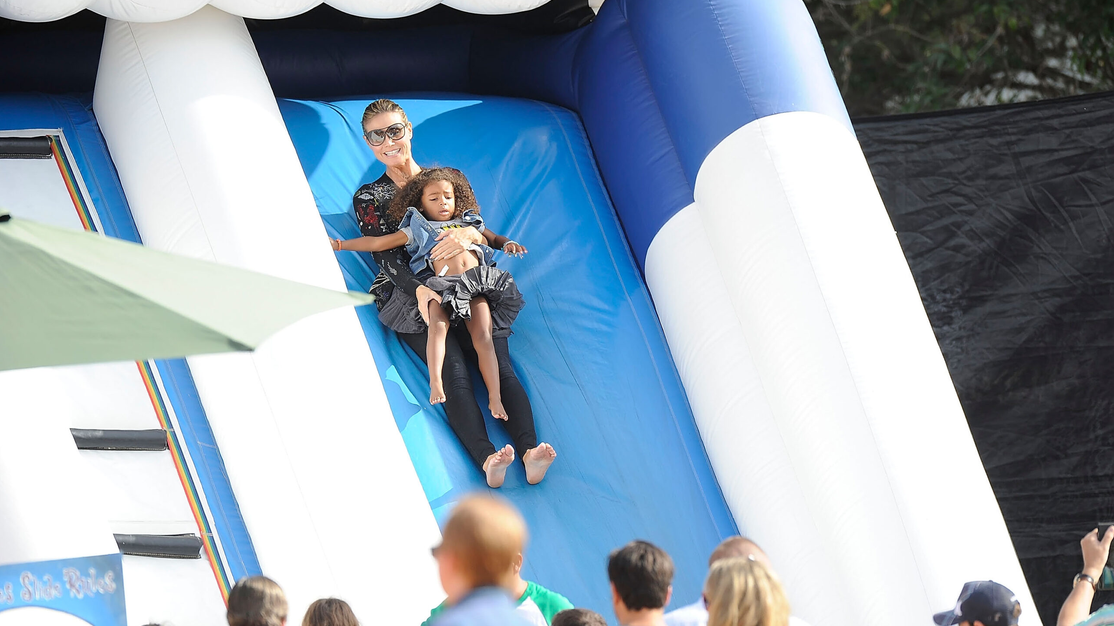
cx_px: 557
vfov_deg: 2.3
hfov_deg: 4.1
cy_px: 342
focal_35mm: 524
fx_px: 15478
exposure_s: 1/800
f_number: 5
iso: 400
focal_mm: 500
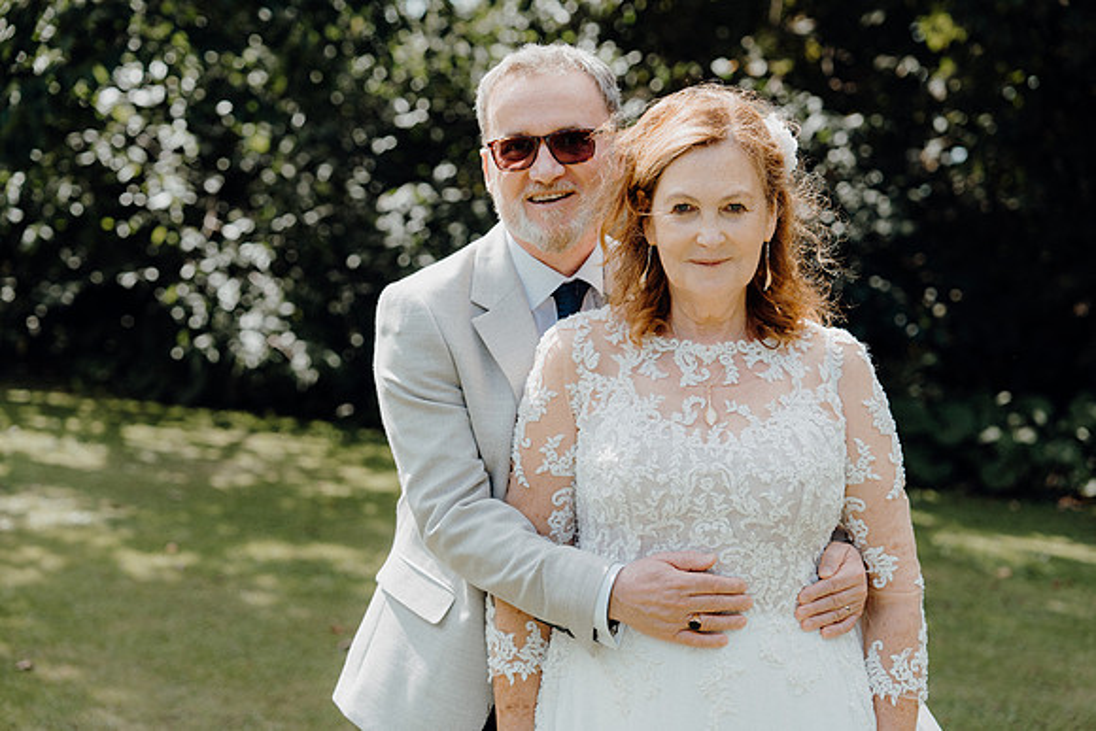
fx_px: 1918
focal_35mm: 63
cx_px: 548
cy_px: 366
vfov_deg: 21.6
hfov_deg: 31.9
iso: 125
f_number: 3.2
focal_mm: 63
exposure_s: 1/500
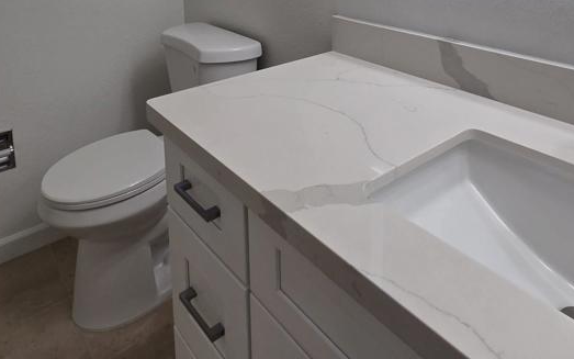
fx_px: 422
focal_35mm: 27
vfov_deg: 38.7
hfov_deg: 68.4
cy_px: -27
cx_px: 286
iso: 50
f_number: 2.2
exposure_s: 1/202
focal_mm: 2.2
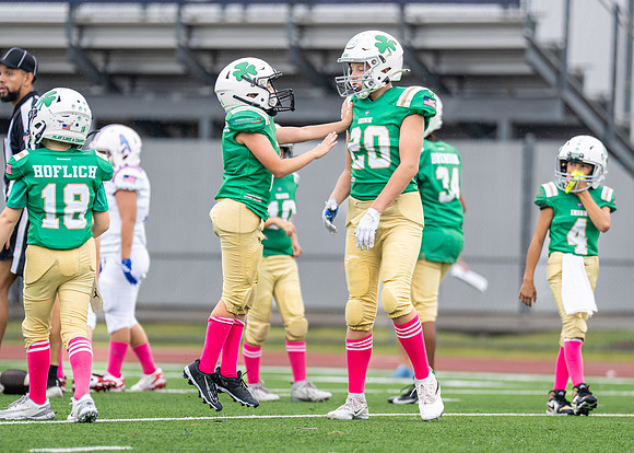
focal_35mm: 338
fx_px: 6084
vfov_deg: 4.3
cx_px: 319
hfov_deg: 6.0
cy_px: 251
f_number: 2.8
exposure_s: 1/1000
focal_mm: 200
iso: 400
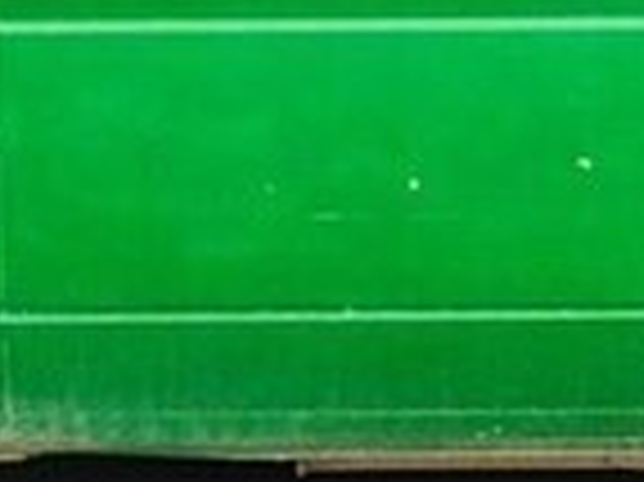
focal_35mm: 134
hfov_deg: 14.7
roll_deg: +0.4
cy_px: -246
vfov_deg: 10.6
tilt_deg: -6.1
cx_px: 360
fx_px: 2491
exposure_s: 1/419
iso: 32
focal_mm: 4.15
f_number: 2.2
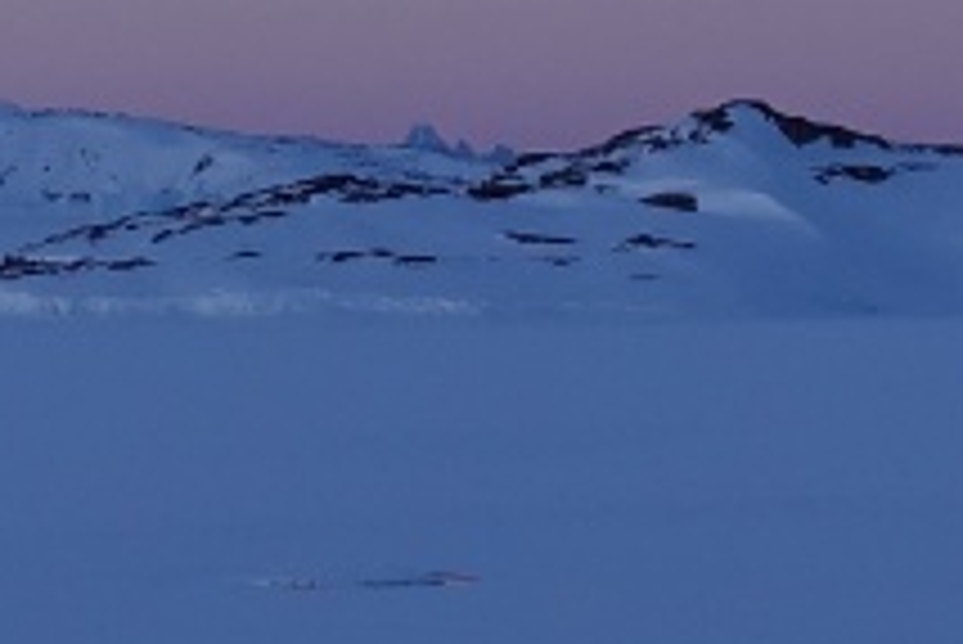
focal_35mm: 269
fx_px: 7200
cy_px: -315
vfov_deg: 5.1
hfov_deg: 7.5
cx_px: -454
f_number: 5.6
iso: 125
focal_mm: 13.34
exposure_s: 1/125
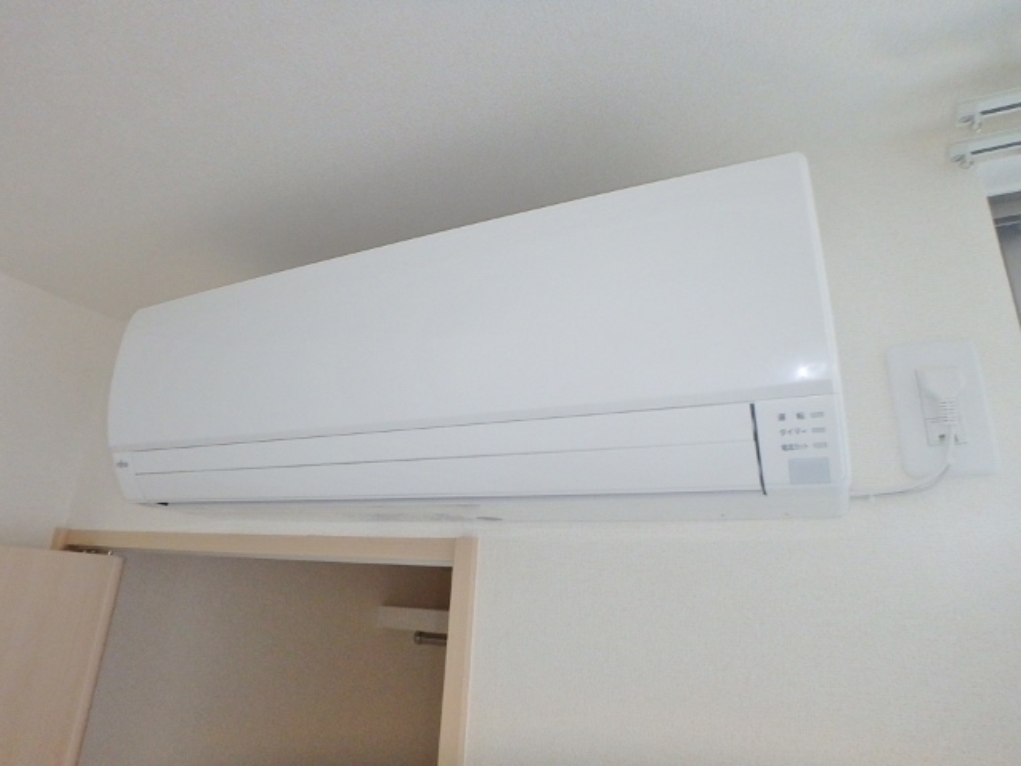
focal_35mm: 21
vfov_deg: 63.4
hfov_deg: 79.0
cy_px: 383
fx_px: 619
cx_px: 510
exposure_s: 1/30
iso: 640
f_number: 3.5
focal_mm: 3.7
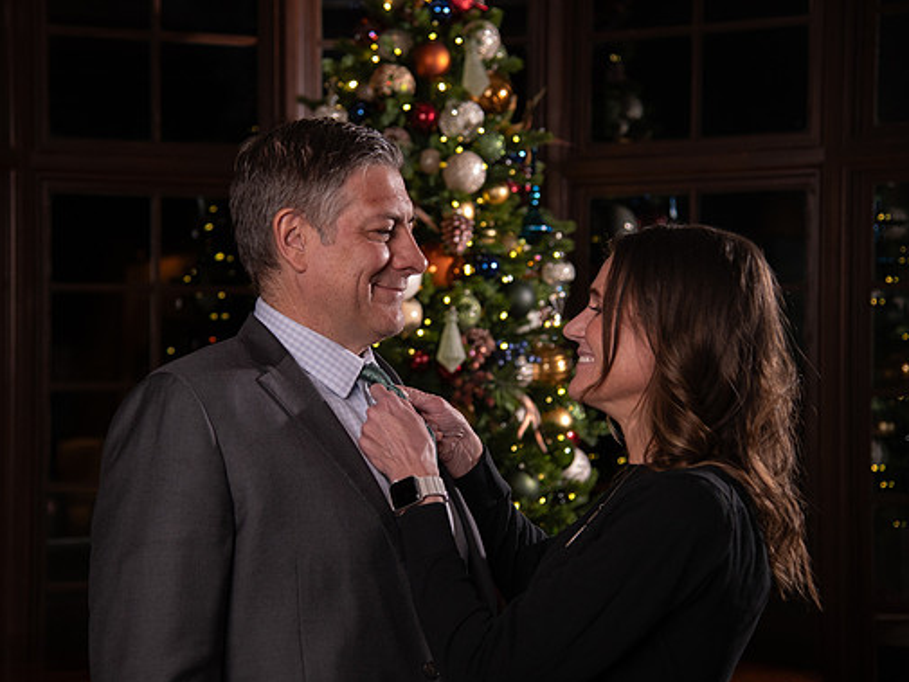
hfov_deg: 27.3
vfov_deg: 20.7
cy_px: 347
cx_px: 357
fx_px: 1865
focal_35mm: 71
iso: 1600
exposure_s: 1/250
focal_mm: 58
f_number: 4
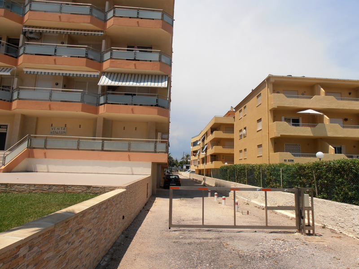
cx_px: 180
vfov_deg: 56.8
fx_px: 249
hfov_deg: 71.6
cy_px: 134
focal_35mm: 24
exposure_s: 1/400
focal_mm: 4.2
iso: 80
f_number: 7.9
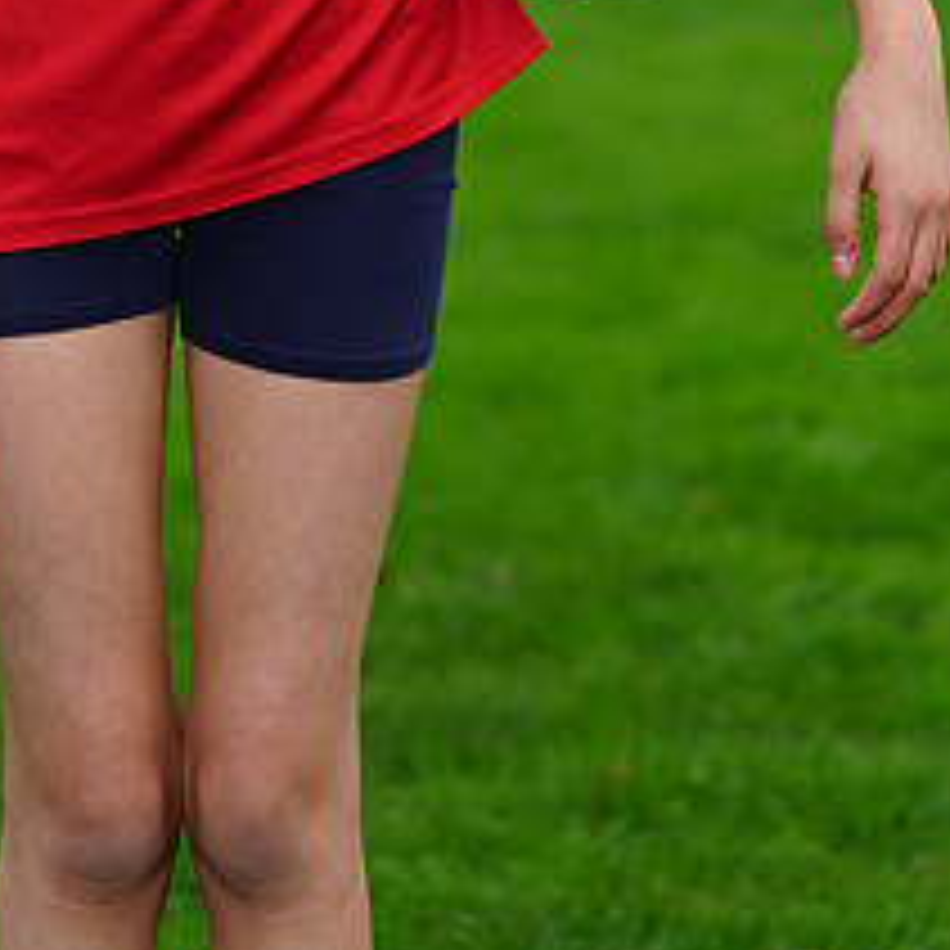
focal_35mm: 374
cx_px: 234
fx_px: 11612
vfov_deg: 4.7
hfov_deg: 4.7
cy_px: -306
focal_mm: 160
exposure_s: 1/160
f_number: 5
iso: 200
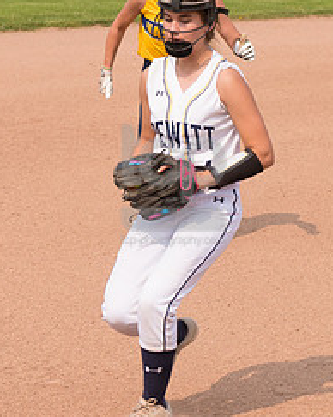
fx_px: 2899
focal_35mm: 235
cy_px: 185
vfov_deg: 8.2
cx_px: 173
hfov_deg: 6.6
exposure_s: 1/1600
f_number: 5.6
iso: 320
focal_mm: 70
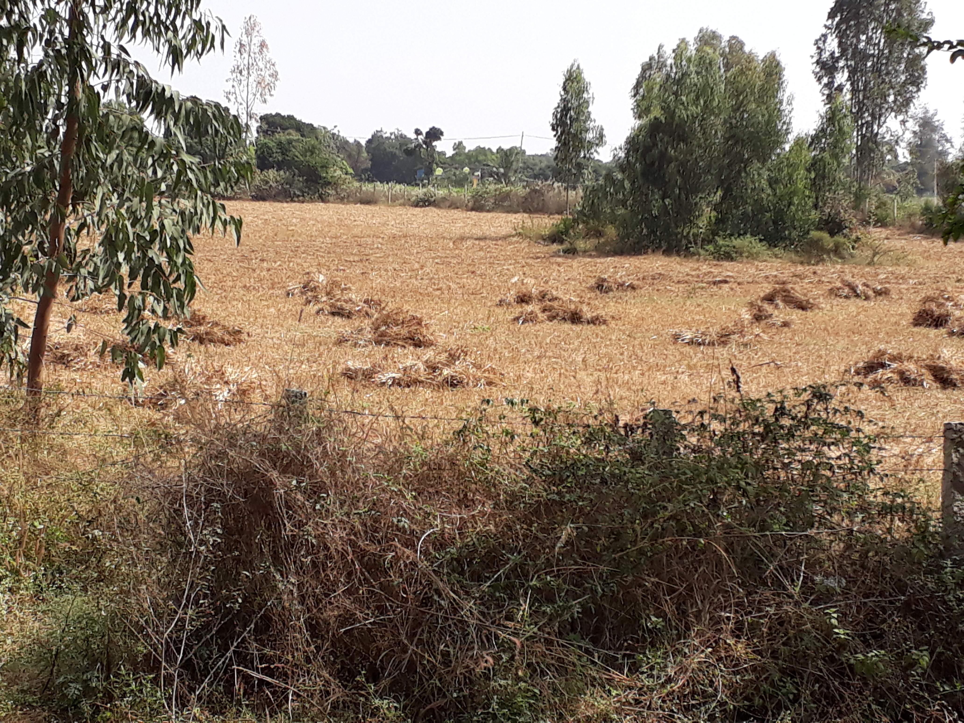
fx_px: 752
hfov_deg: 65.3
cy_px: 362
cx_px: 482
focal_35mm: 27
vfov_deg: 51.4
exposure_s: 1/999
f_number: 1.9
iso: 40
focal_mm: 3.6
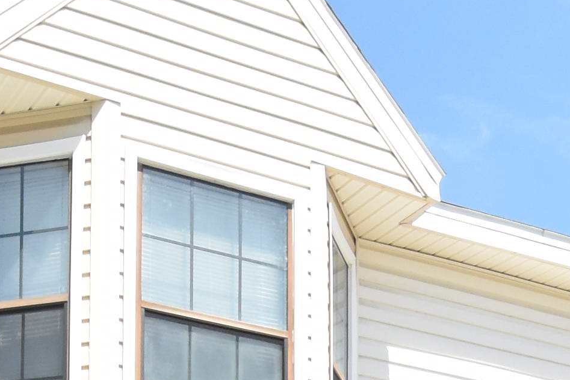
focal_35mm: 95
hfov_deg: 21.3
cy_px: 732
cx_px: 394
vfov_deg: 12.8
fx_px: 1505
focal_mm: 10
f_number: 3.5
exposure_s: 1/4000
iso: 800
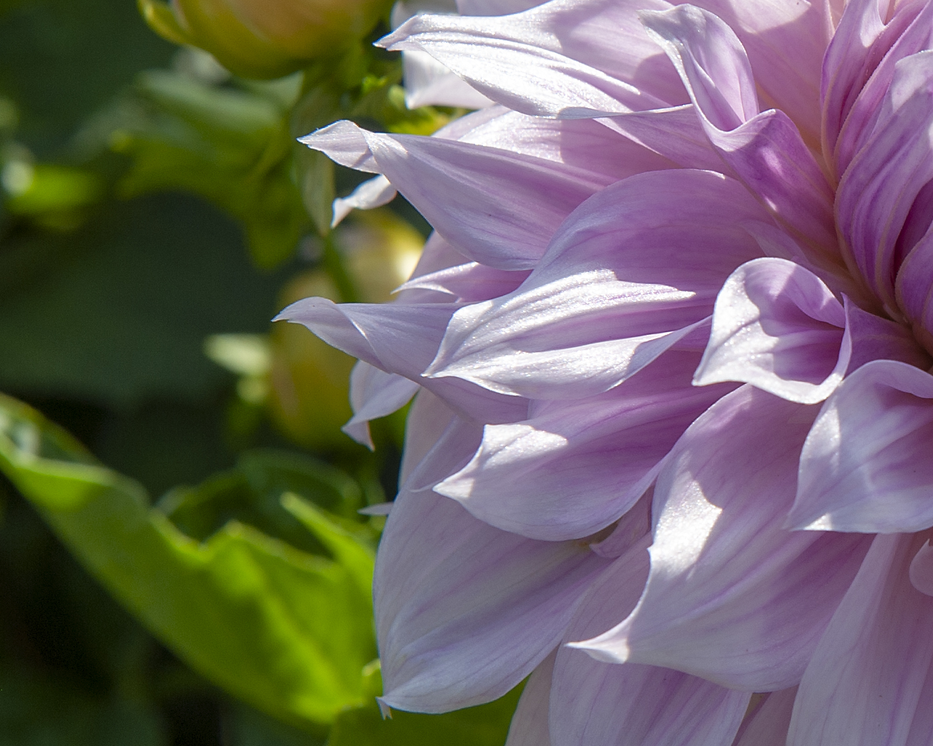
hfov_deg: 10.8
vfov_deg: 8.8
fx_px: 4860
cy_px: 245
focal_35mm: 176
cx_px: 1058
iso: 200
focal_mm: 62
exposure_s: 1/320
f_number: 9
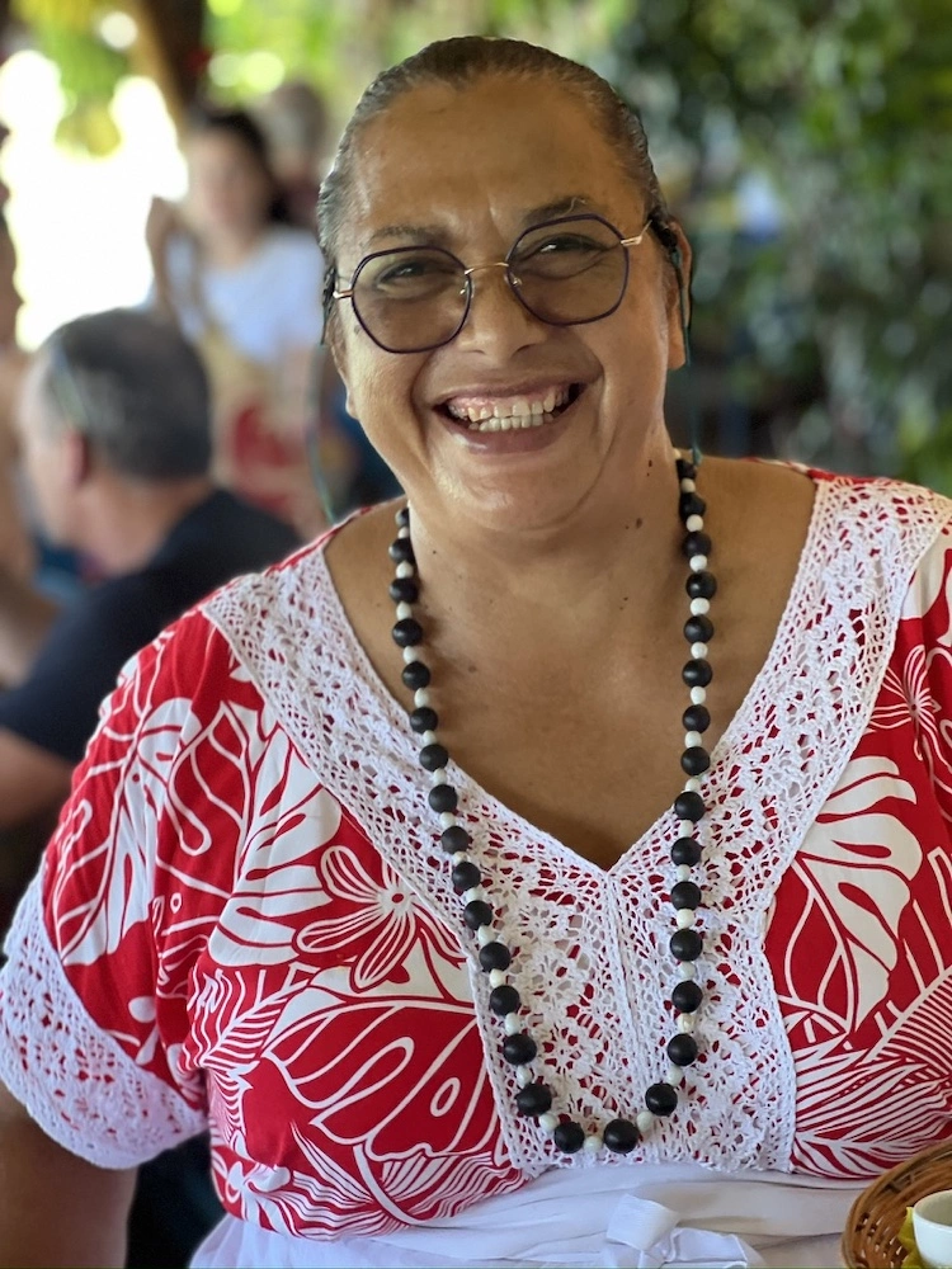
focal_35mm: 77
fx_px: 2824
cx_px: 476
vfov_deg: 25.3
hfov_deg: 19.1
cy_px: 634
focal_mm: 9
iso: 250
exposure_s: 1/94
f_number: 2.8
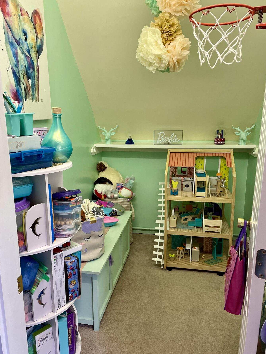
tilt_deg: -13.8
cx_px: 127
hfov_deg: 48.2
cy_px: 190
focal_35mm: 29
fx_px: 297
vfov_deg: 61.6
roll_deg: +0.8
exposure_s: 1/60
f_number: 1.6
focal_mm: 4.2
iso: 250
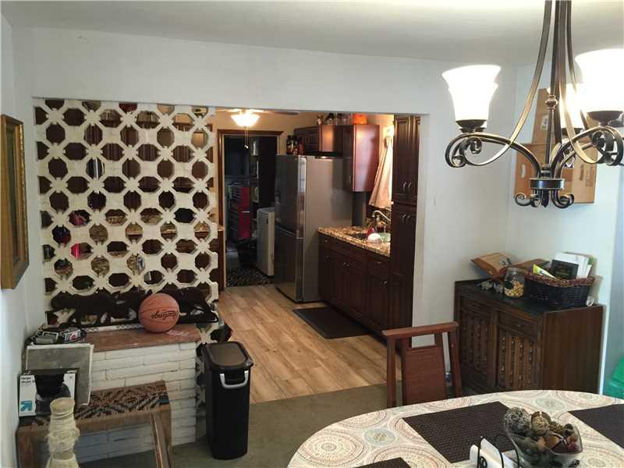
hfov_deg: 61.7
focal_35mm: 29
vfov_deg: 48.2
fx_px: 523
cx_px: 312
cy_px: 234
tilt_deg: -7.1
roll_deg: -1.1
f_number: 2.2
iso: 125
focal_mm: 4.15
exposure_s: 1/10
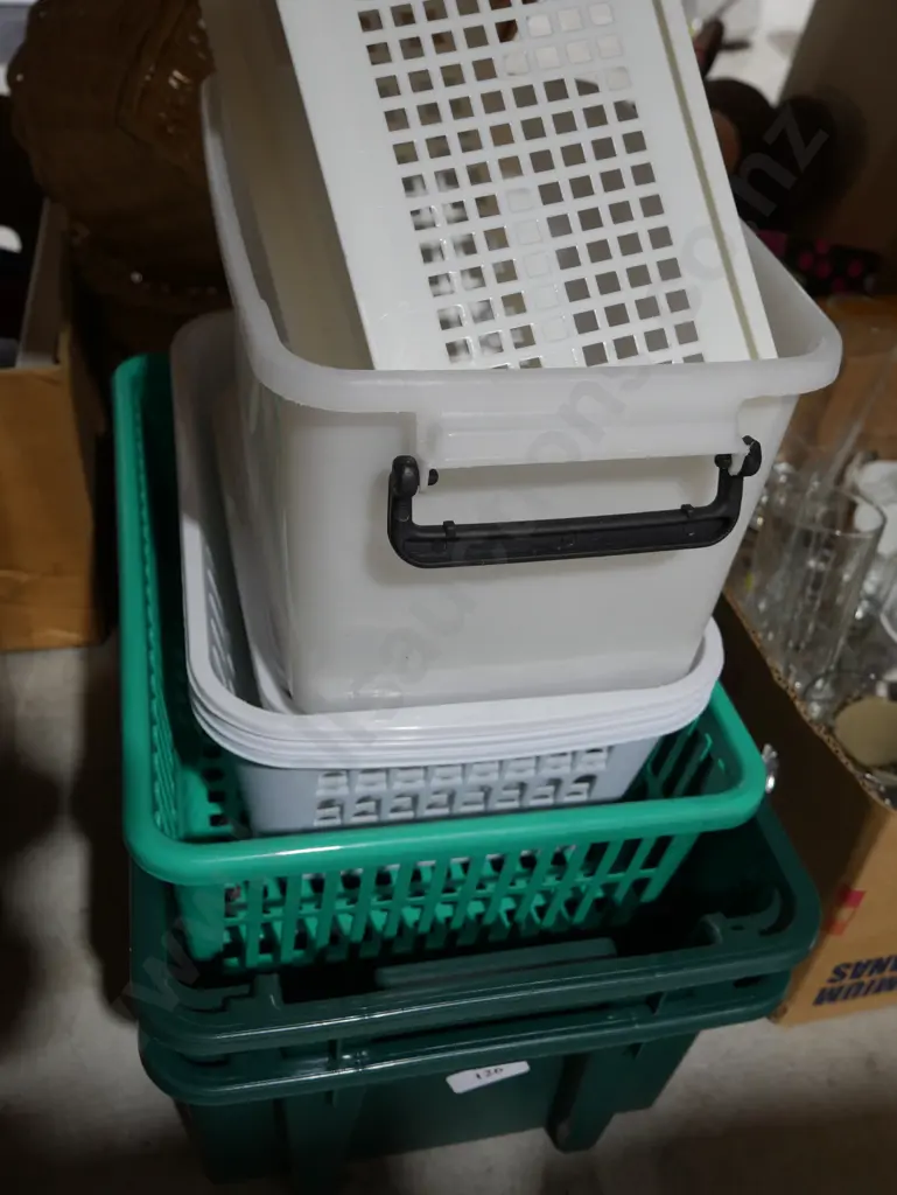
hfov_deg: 41.8
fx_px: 1174
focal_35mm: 34
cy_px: 598
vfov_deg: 53.9
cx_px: 448
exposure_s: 1/60
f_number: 4
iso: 400
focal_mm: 17
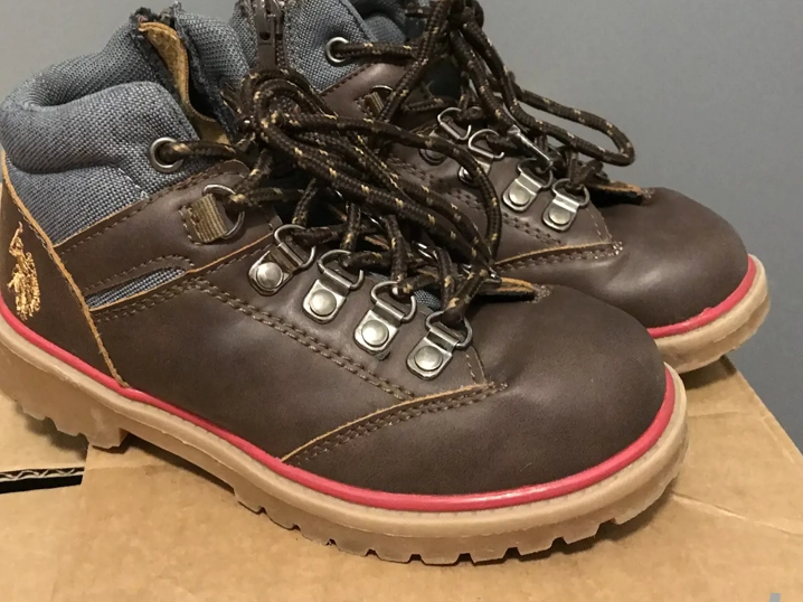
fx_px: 904
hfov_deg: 47.8
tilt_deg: -25.9
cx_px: 374
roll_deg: +2.1
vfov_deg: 36.6
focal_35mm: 39
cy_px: 237
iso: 100
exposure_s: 1/4
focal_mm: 3.99
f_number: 1.8
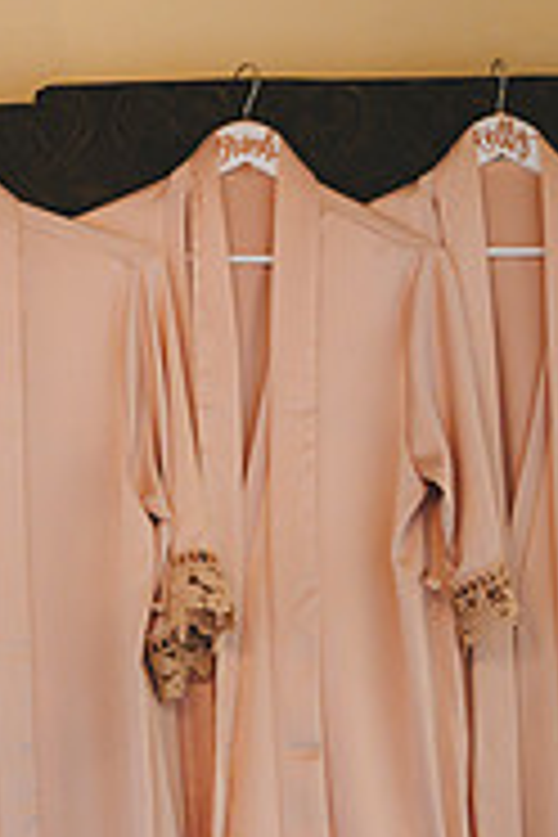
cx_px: -356
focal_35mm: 106
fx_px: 2464
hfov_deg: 12.1
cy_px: 567
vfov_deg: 19.2
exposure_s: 1/80
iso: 1000
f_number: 2.8
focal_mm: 34
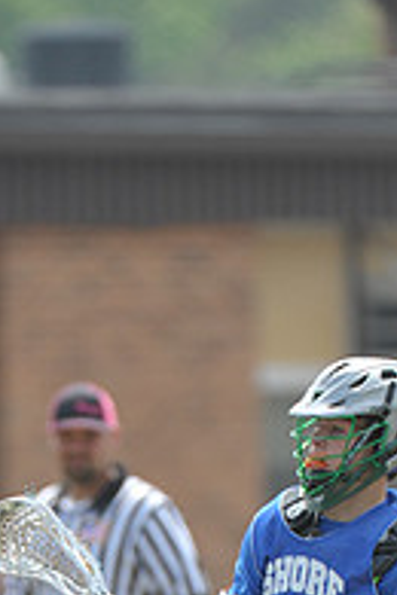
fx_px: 19650
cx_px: 147
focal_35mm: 1188
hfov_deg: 1.2
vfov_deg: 1.7
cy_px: 799
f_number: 4
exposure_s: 1/2000
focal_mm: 400
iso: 640
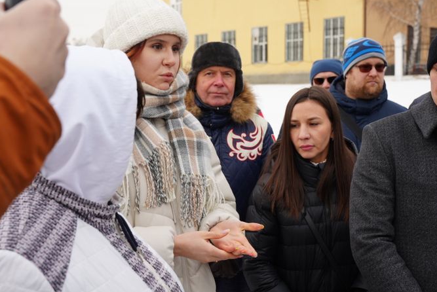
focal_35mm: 47
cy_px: 140
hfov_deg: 41.9
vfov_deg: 28.7
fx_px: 571
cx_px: 213
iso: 500
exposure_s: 1/320
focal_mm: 45
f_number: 6.3
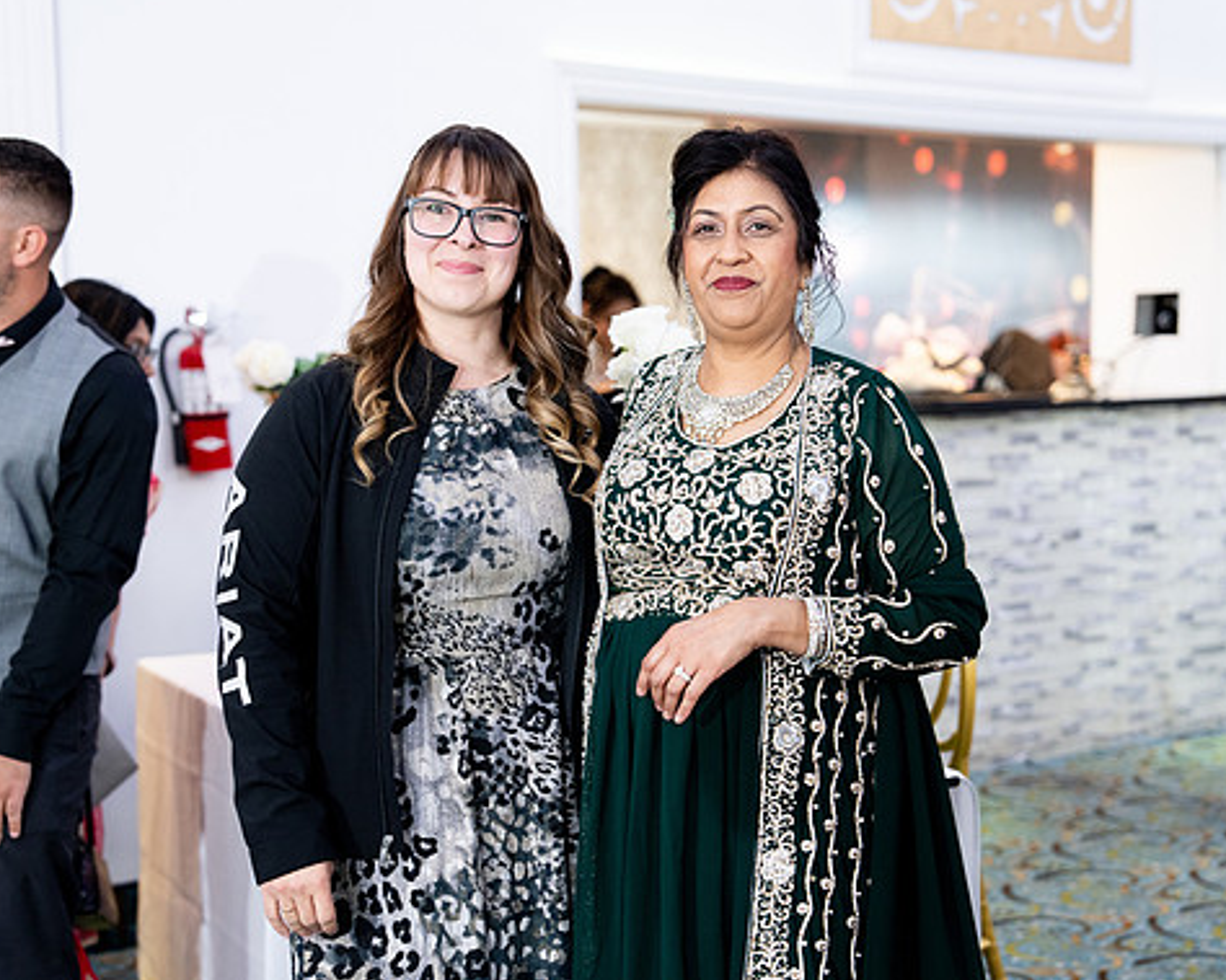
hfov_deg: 30.0
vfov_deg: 24.2
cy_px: 485
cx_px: 723
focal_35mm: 63
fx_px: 2285
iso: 1600
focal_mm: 53
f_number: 2.8
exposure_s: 1/125
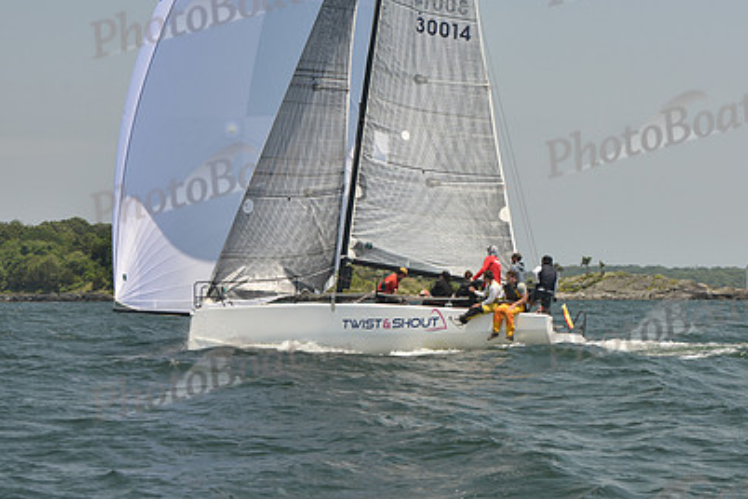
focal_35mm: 101
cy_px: 252
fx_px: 2098
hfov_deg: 20.2
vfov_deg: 13.6
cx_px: 450
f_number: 6.3
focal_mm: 70
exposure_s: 1/640
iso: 250
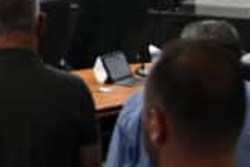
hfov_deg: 7.2
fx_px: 1877
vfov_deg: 5.0
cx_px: -313
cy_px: -162
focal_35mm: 270
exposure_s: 1/125
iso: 1000
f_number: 4
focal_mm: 29
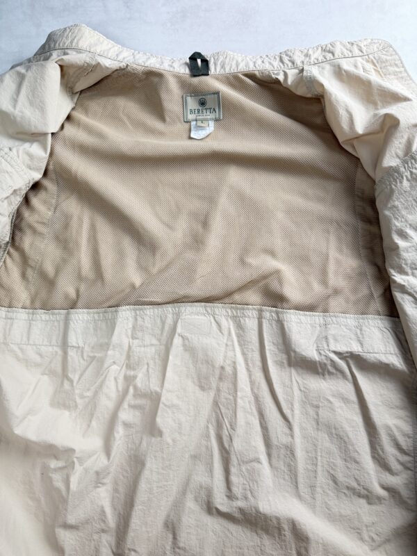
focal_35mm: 24
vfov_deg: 71.6
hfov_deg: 56.8
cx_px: 208
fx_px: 385
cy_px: 278
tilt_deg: -72.3
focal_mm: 6.76
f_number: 1.78
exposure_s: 1/100
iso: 125
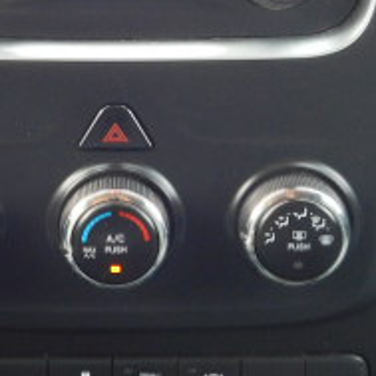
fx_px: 1327
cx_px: 95
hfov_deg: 16.0
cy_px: 26
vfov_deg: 15.9
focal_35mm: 108
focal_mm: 6.3
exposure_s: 1/30
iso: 180
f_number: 3.5
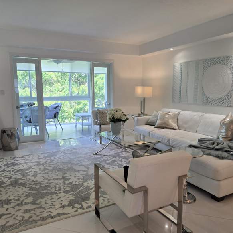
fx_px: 213
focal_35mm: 28
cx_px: 122
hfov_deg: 57.3
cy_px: 117
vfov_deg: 57.3
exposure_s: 1/120
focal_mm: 5.4
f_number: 1.8
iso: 50
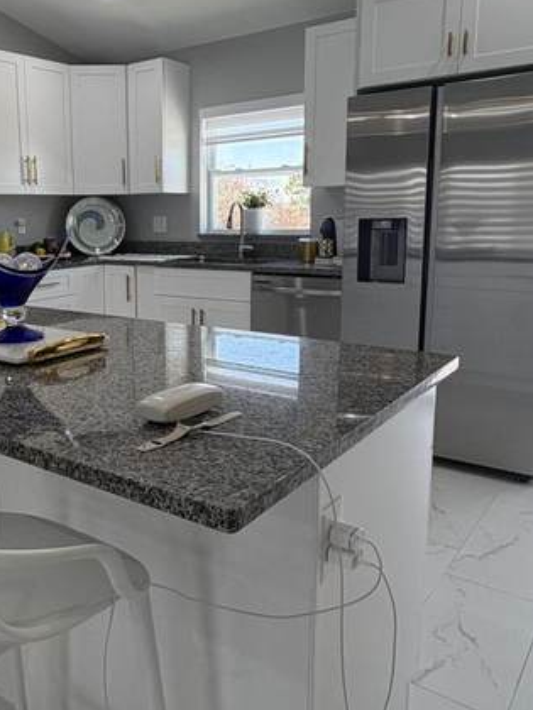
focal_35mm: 32
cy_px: 331
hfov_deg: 42.9
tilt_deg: -9.9
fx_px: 657
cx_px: 140
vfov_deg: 56.8
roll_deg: +0.9
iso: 100
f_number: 2.2
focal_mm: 2.22
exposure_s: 1/137
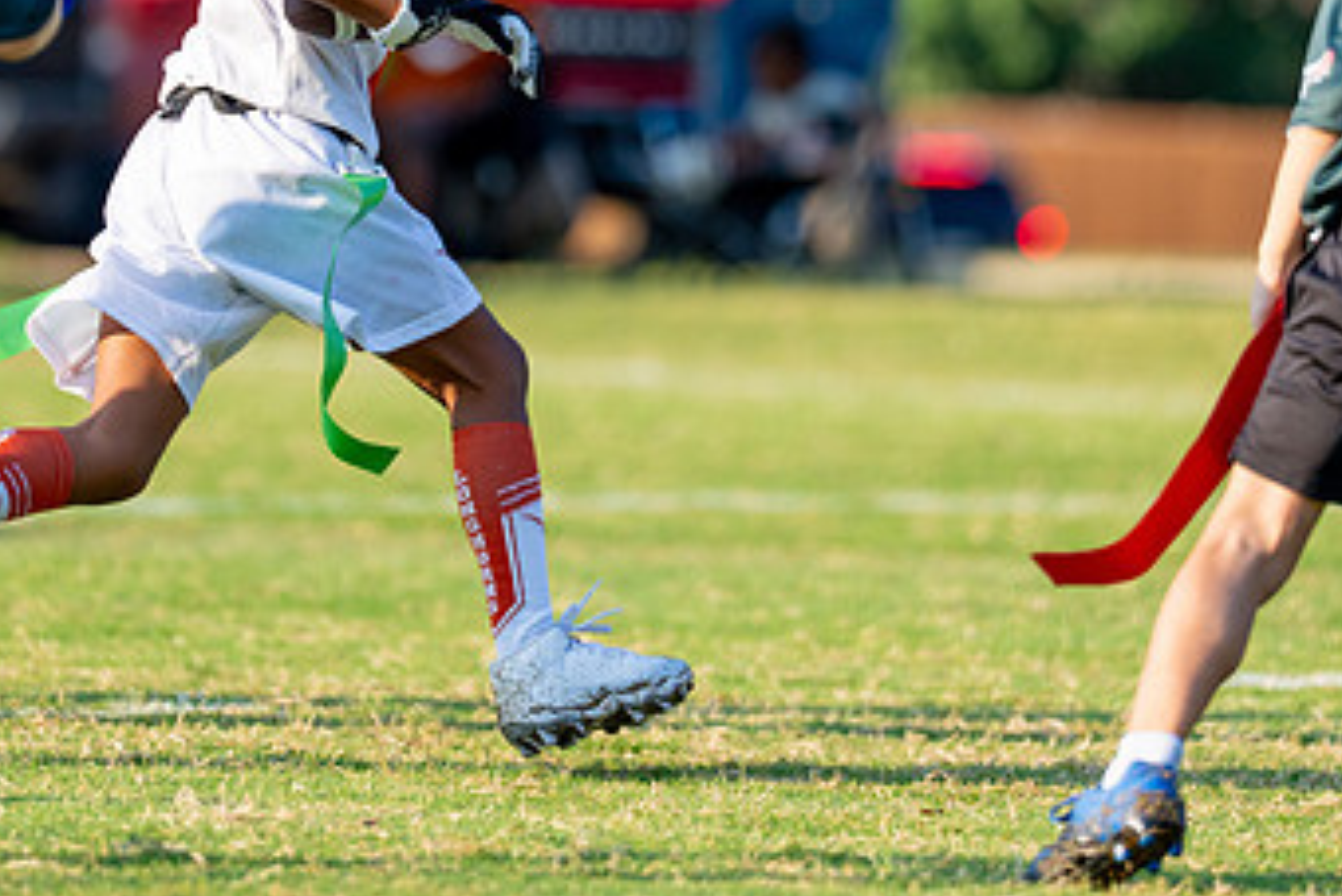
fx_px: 16819
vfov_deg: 3.0
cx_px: 470
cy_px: -30
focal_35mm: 451
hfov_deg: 4.6
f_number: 2.8
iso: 200
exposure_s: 1/2000
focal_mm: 200
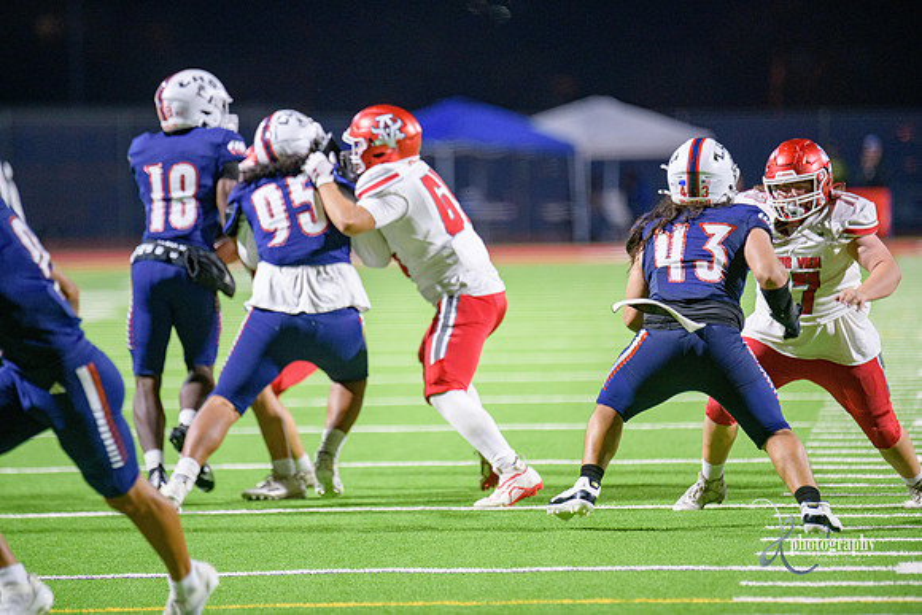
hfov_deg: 6.9
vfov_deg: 4.6
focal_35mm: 300
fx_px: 7685
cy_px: 308
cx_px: 461
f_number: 2.8
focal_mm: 300
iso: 2000
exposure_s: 1/250
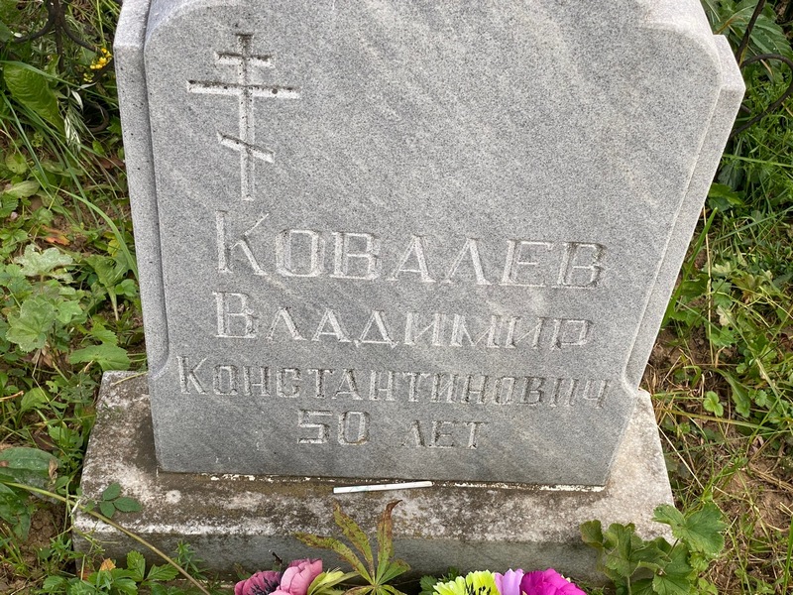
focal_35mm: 52
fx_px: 1191
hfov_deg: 36.8
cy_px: 298
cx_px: 396
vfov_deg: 28.0
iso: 20
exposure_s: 1/254
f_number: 2
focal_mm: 6
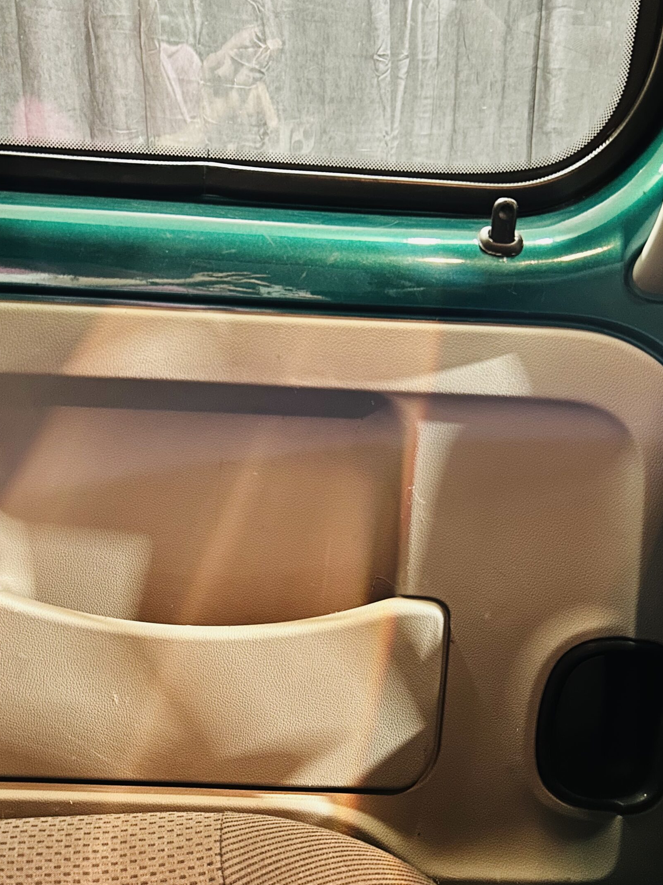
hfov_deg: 45.4
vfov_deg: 58.3
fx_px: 792
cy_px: 475
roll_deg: -1.7
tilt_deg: -16.8
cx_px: 331
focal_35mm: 31
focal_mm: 5.7
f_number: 1.5
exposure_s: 1/17
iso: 1000
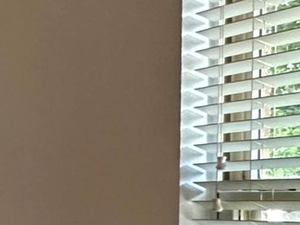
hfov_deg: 13.5
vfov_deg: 17.5
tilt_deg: +0.2
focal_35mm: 83
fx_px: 720
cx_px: -487
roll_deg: -0.2
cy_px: 203
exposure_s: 1/60
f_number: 2.2
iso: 160
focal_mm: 2.22
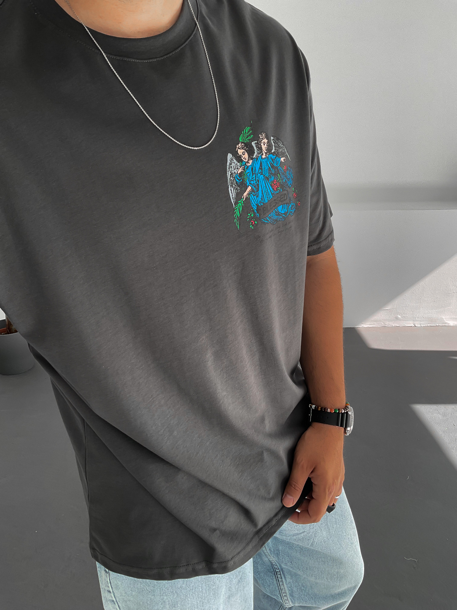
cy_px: 305
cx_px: 228
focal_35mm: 29
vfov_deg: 61.7
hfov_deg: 48.2
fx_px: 510
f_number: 1.8
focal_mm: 3
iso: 16
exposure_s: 1/125
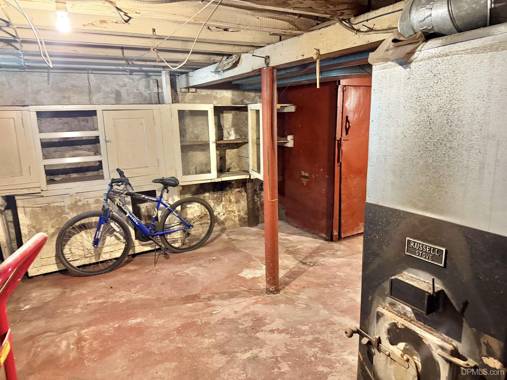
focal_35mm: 24
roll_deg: +2.9
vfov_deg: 56.8
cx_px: 254
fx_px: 352
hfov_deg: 71.6
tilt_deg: -10.9
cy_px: 190
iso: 800
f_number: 1.78
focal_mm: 6.76
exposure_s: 1/30
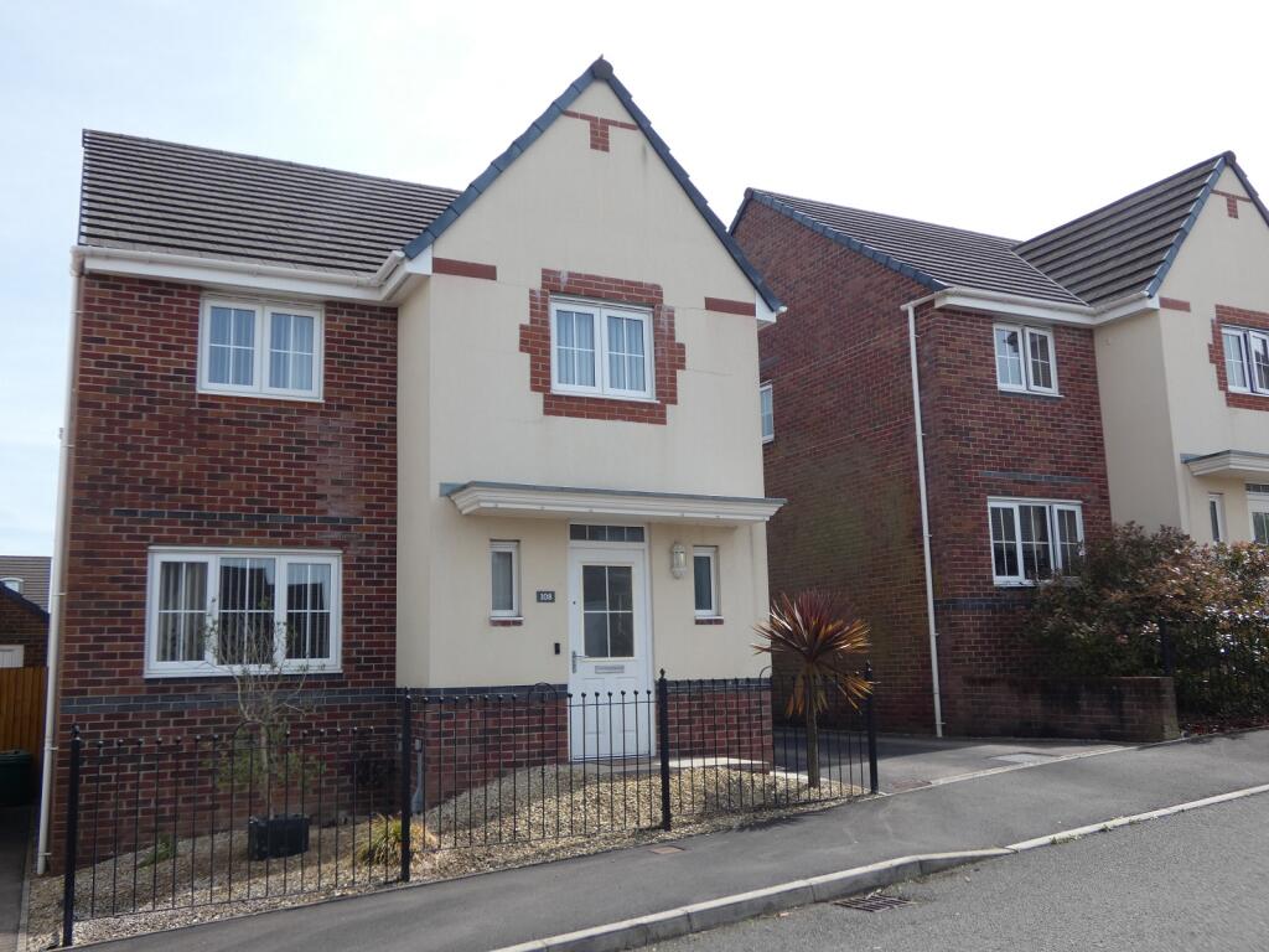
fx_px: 1173
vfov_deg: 44.2
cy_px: 476
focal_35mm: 32
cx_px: 634
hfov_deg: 56.8
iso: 80
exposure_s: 1/640
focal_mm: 5.8
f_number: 3.4
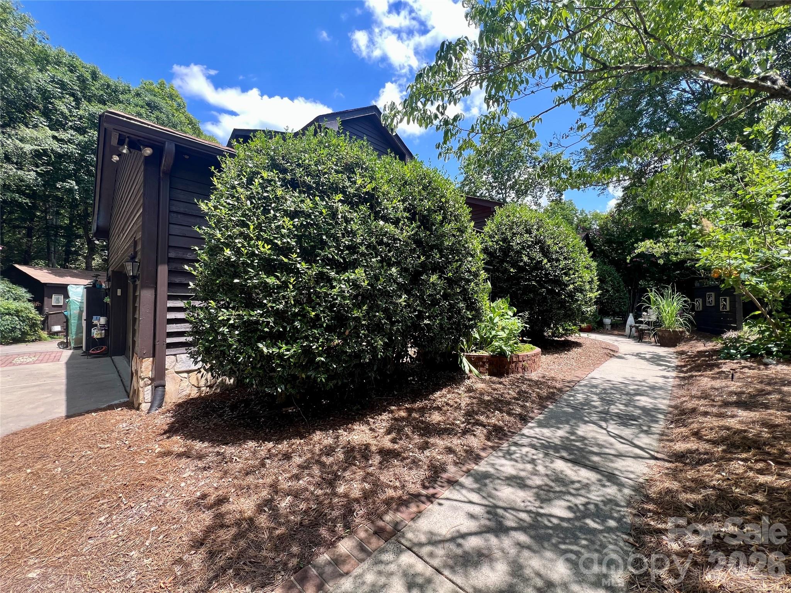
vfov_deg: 89.9
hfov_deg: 106.2
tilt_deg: +0.1
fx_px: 297
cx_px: 396
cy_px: 296
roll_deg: -0.5
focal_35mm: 13
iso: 32
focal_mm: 1.57
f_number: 1.8
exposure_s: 1/237
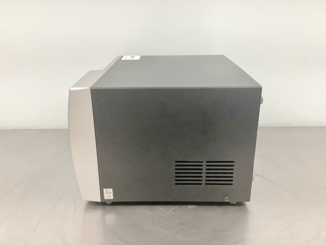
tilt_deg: -21.2
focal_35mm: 31
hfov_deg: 58.4
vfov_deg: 45.4
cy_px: 122
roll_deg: +0.1
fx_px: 292
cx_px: 163
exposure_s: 1/50
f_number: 2.4
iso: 250
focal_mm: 3.3
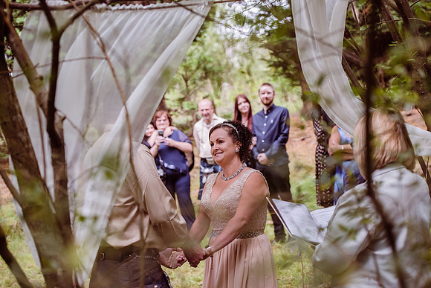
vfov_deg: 19.5
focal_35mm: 70
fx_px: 838
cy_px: 144
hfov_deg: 28.8
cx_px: 216
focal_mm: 70
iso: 500
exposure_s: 1/320
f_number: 3.5
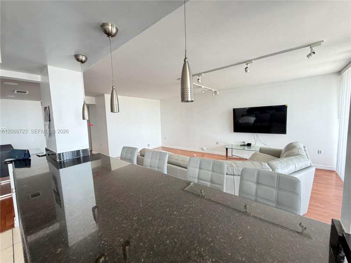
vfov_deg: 85.7
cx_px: 176
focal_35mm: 14
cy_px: 132
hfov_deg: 102.1
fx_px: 142
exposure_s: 1/84
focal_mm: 2.22
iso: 320
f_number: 2.2
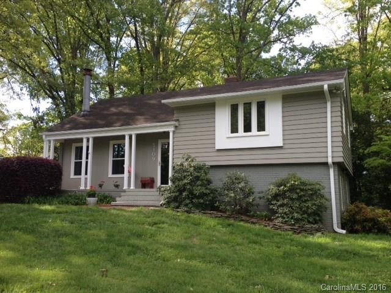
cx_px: 196
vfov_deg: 40.7
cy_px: 146
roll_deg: -1.0
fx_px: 395
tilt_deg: +7.3
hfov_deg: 52.6
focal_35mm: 35
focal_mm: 4.28
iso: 50
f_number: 2.4
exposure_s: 1/460
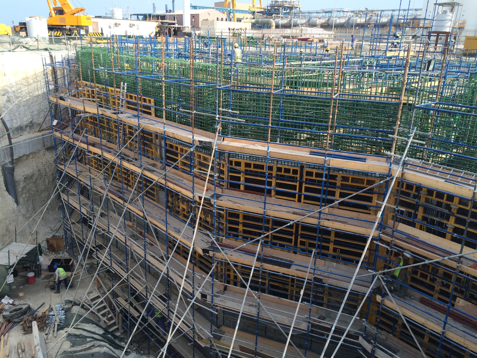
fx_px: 400
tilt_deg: -19.3
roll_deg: -0.7
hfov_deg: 61.7
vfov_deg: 48.2
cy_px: 179
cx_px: 238
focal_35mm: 29
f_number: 2.2
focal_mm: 4.15
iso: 32
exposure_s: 1/720
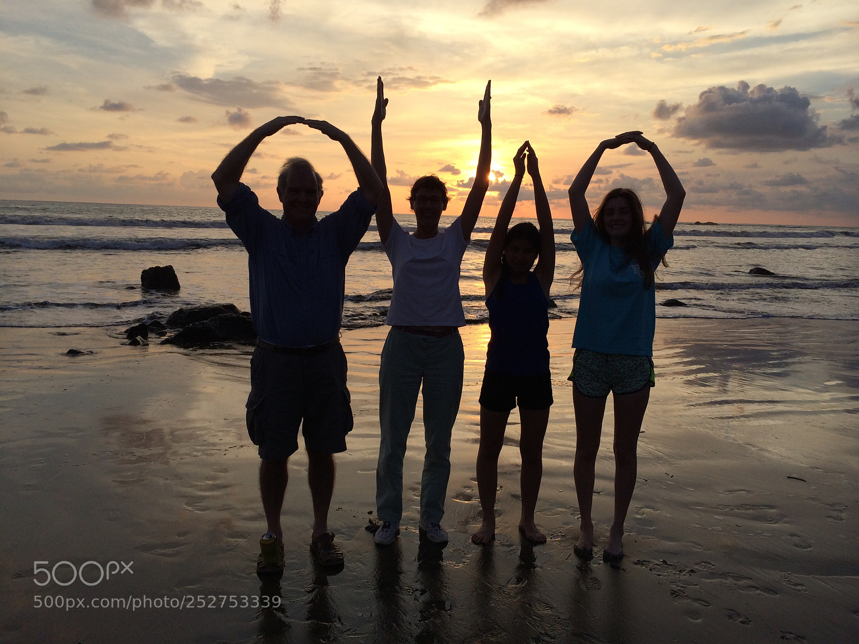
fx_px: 744
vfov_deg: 46.8
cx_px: 430
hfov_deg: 60.0
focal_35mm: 30
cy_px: 322
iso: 32
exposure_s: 1/1172
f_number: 2.2
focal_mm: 4.12
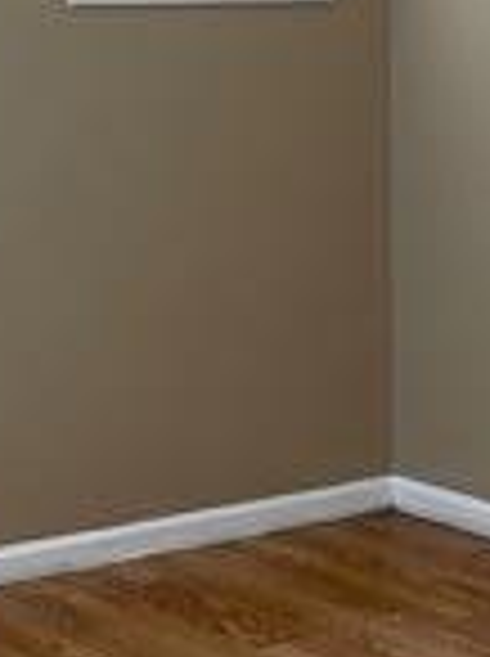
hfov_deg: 12.9
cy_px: 567
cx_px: 436
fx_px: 2158
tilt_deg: -15.2
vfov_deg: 17.1
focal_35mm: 114
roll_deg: +0.2
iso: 160
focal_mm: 5.1
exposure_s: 1/60
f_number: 1.6
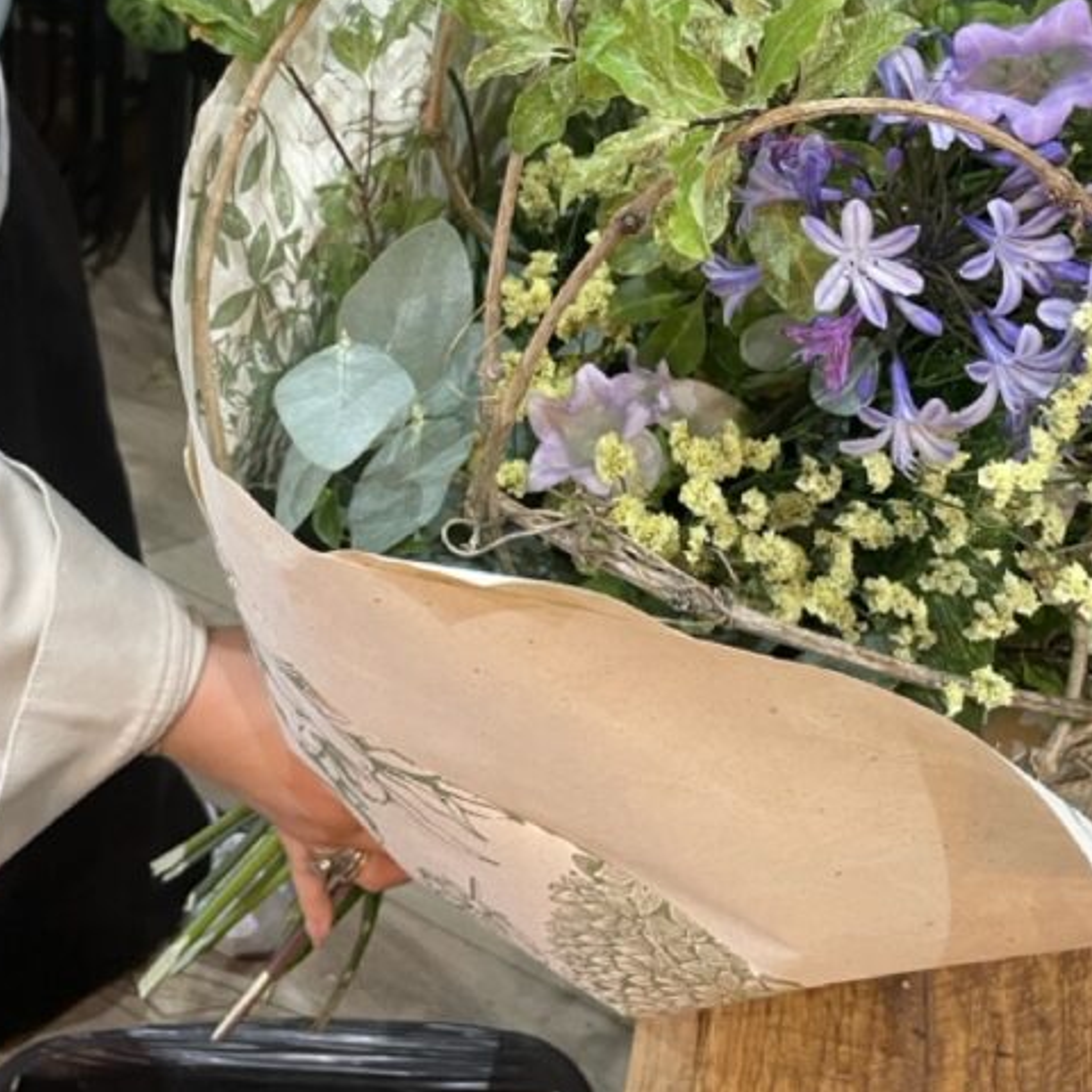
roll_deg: -10.4
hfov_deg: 34.7
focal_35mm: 49
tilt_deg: -36.5
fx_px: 1749
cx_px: 551
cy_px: 98
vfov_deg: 32.8
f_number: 1.6
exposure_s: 1/50
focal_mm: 4.2
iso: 200
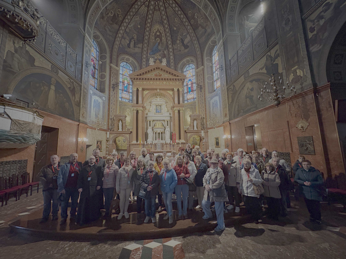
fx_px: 140
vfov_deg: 85.7
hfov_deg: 102.1
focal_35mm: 14
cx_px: 173
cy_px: 130
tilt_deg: +9.0
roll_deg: +1.7
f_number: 2.2
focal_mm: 2.22
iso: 500
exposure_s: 1/50
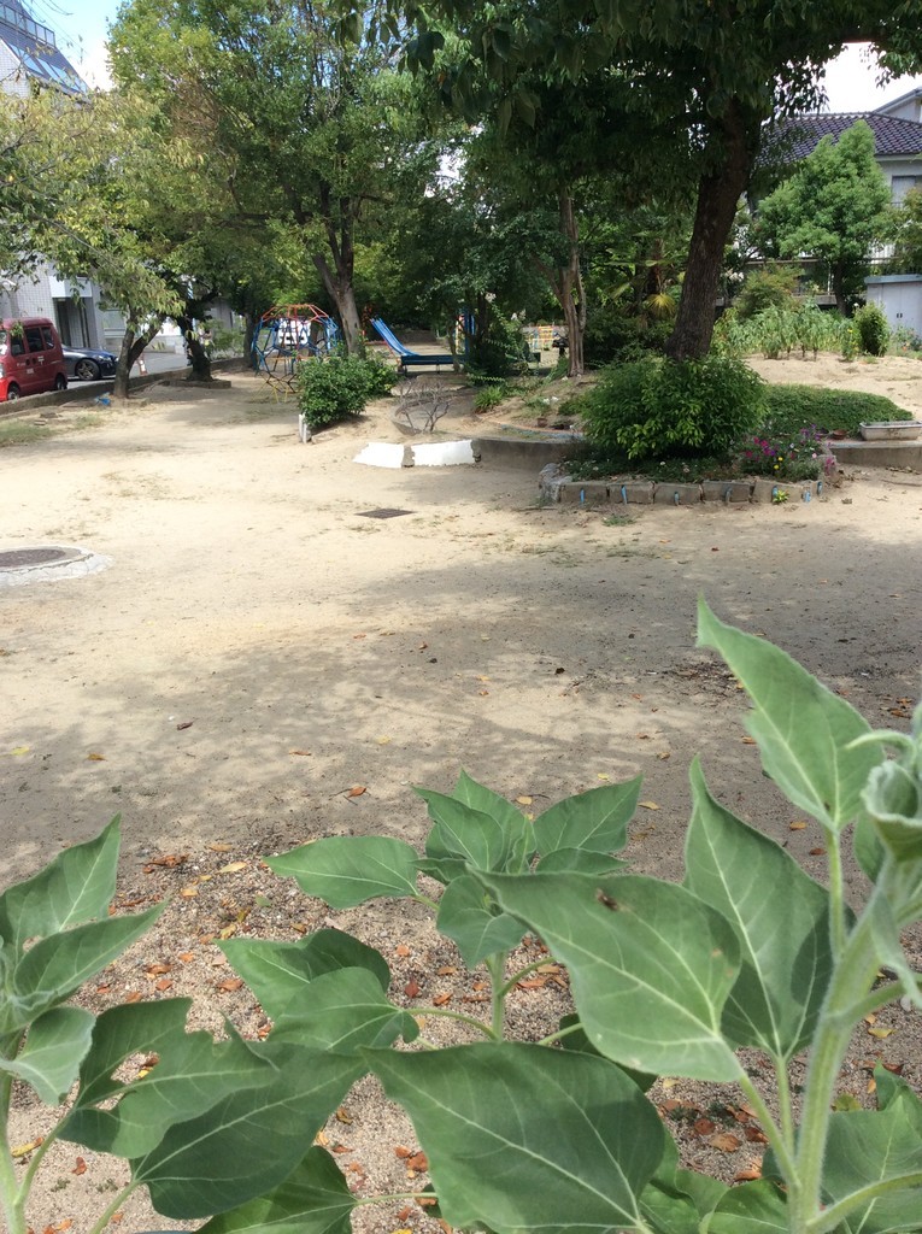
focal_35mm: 32
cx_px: 461
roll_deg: +2.6
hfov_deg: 44.1
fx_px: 1139
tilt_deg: -16.5
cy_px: 617
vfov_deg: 56.9
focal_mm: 3.3
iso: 32
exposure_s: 1/665
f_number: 2.4
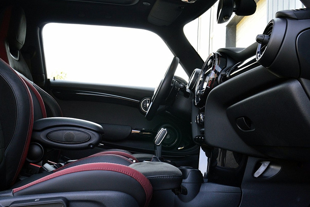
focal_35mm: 36
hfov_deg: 53.1
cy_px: 120
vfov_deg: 36.8
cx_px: 152
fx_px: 310
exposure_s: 1/60
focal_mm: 18
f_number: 8
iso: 500
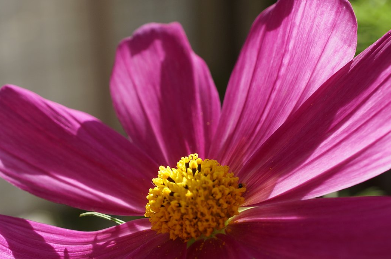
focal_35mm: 88
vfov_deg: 15.4
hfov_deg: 23.1
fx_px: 954
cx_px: 159
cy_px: 194
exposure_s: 1/320
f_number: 5.6
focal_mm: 30
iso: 100
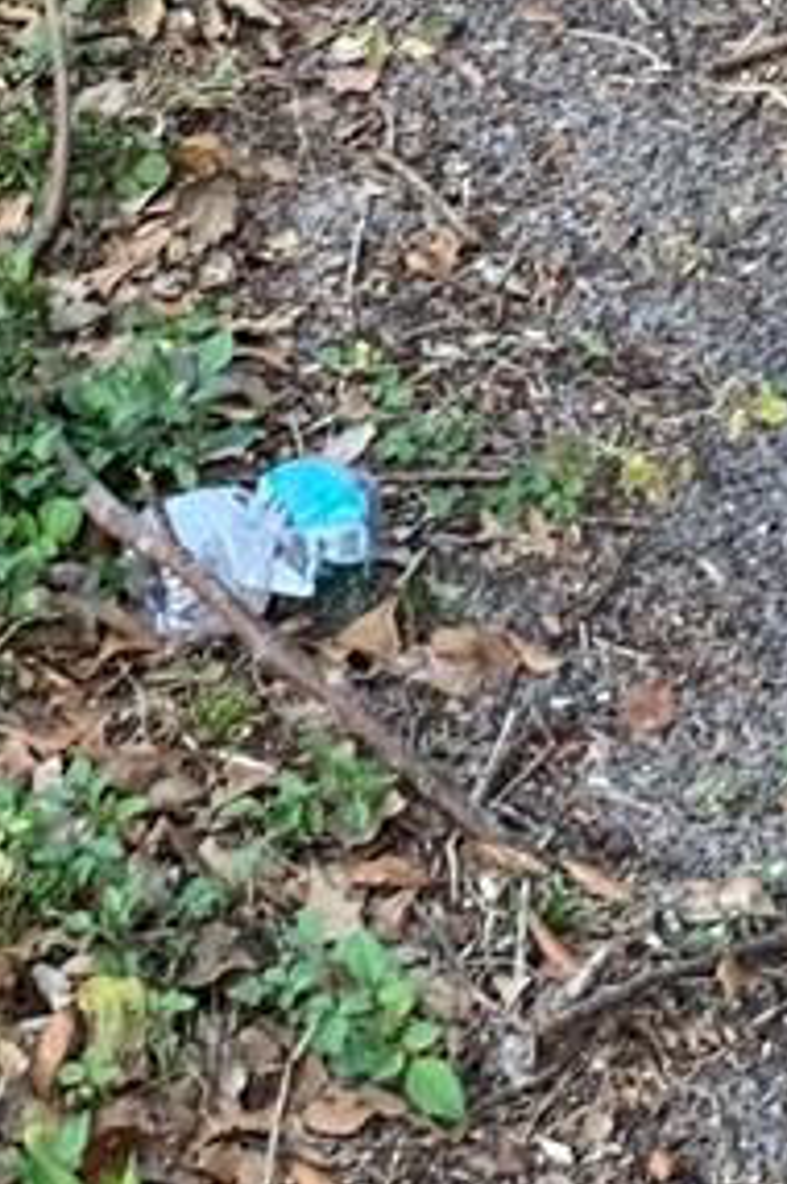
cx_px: 431
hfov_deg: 8.1
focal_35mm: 169
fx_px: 5555
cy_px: -215
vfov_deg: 11.9
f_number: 1.8
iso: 64
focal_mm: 3
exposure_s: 1/91
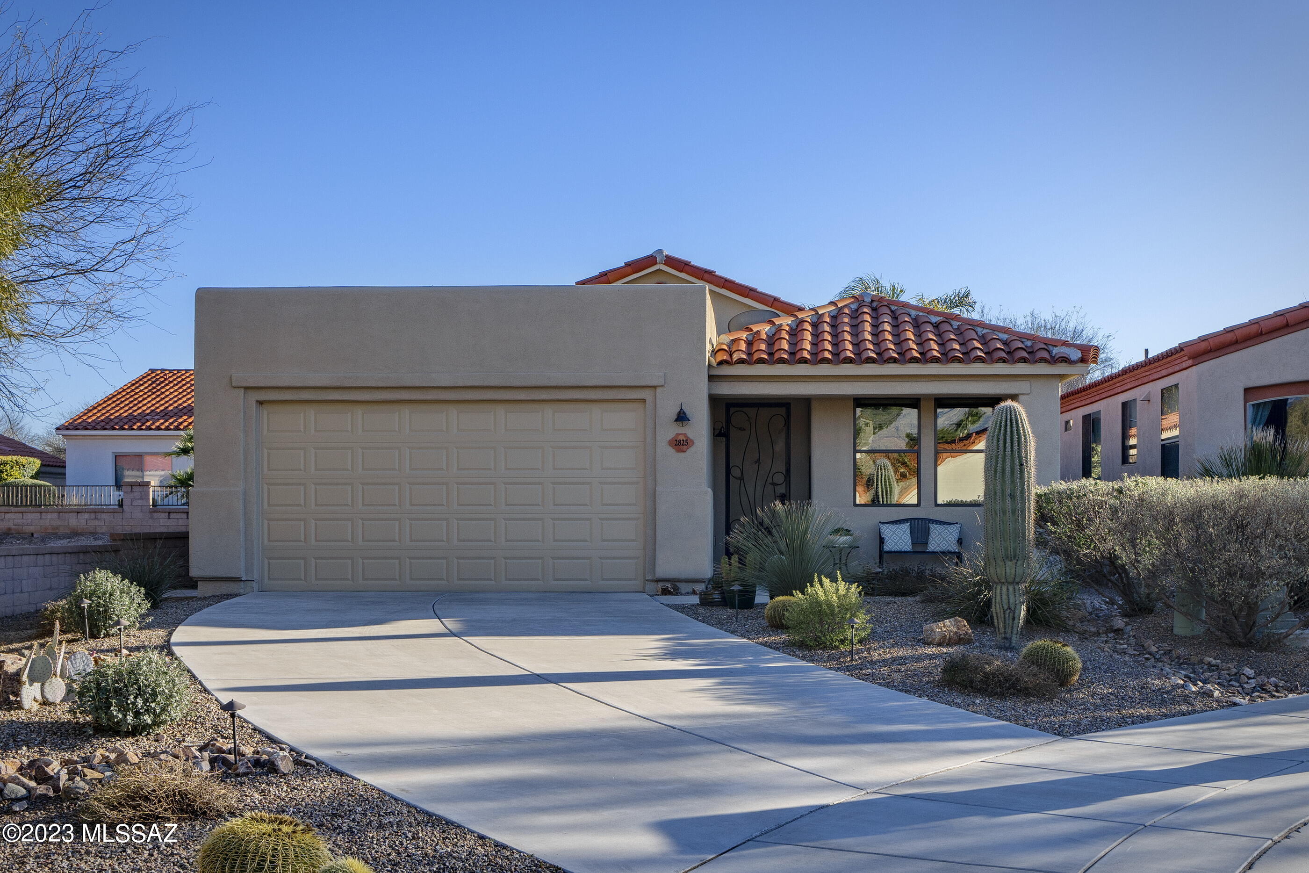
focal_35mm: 24
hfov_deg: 73.7
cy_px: 436
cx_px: 654
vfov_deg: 53.1
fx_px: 873
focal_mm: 24
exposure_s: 1/125
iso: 100
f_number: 9
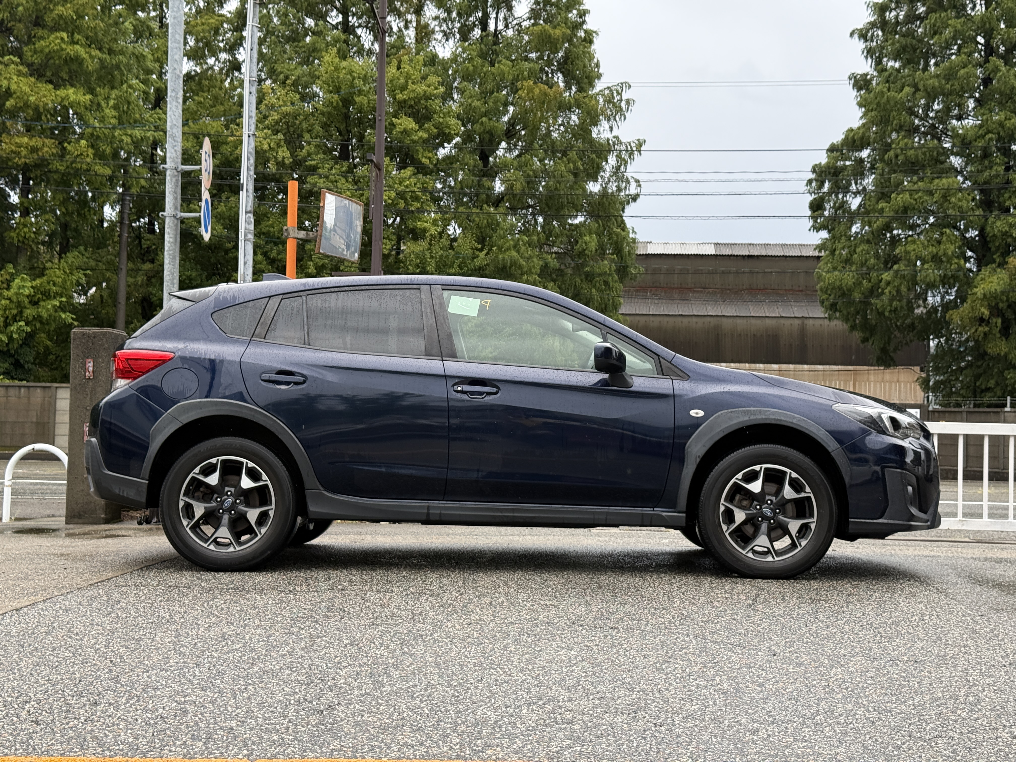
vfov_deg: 30.3
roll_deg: -1.6
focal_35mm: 48
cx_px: 508
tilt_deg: +2.3
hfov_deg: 39.7
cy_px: 381
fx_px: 1409
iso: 100
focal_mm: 6.76
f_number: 1.78
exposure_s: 1/855
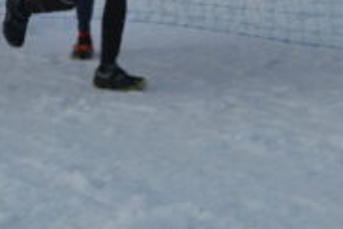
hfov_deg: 10.8
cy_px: -248
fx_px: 1801
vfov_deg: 7.0
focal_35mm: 189
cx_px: -7
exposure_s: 1/125
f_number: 5.6
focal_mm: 30
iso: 220
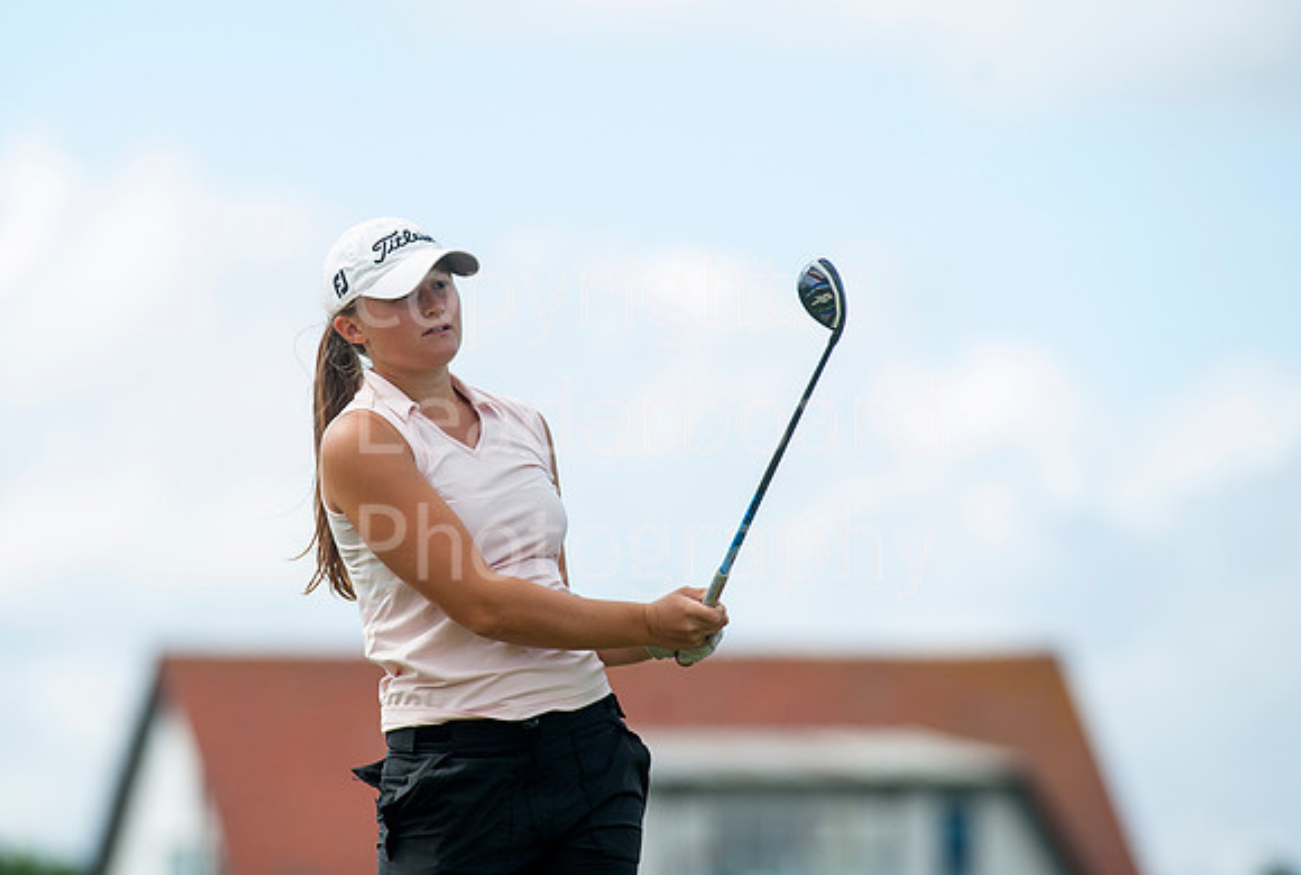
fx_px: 10870
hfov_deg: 6.8
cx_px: 650
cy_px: 438
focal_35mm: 300
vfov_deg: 4.6
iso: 320
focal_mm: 300
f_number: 6.3
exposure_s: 1/1600
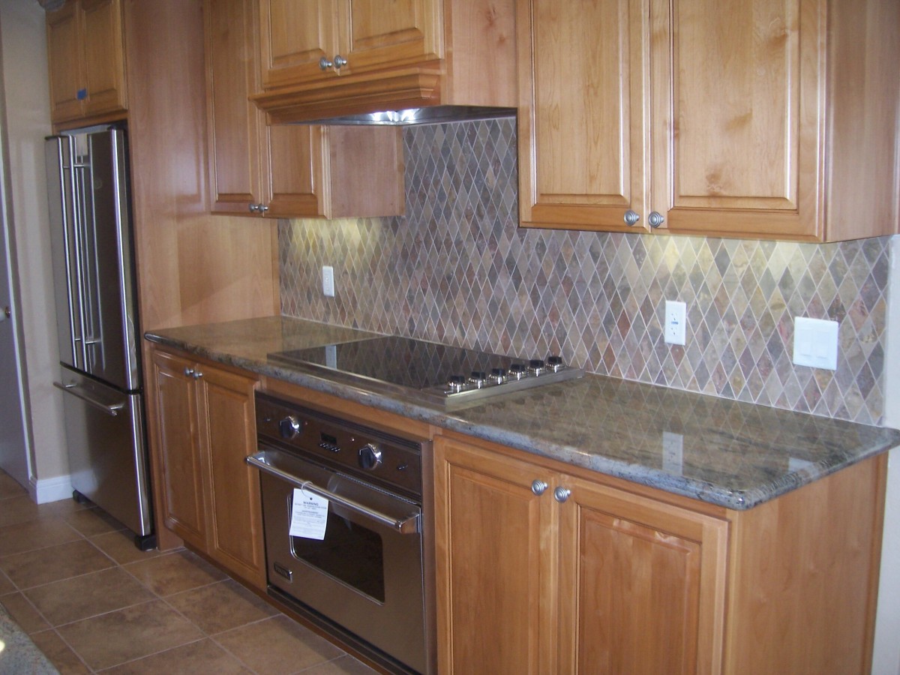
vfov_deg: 39.7
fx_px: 936
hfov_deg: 51.4
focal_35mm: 36
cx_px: 450
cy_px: 338
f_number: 3
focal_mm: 6
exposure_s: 1/60
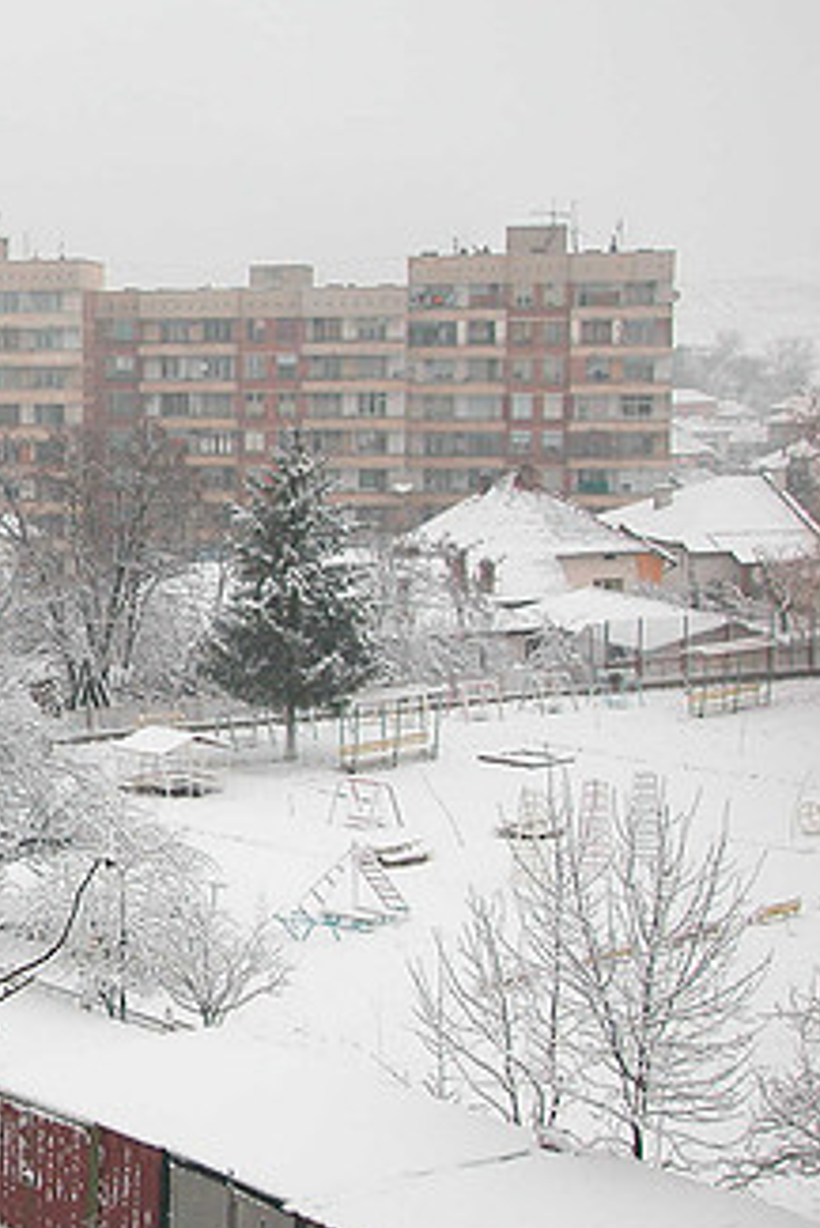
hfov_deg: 19.3
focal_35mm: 65
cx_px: -253
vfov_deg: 30.9
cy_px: 595
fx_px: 2218
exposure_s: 1/105
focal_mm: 9
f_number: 3.8
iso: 100
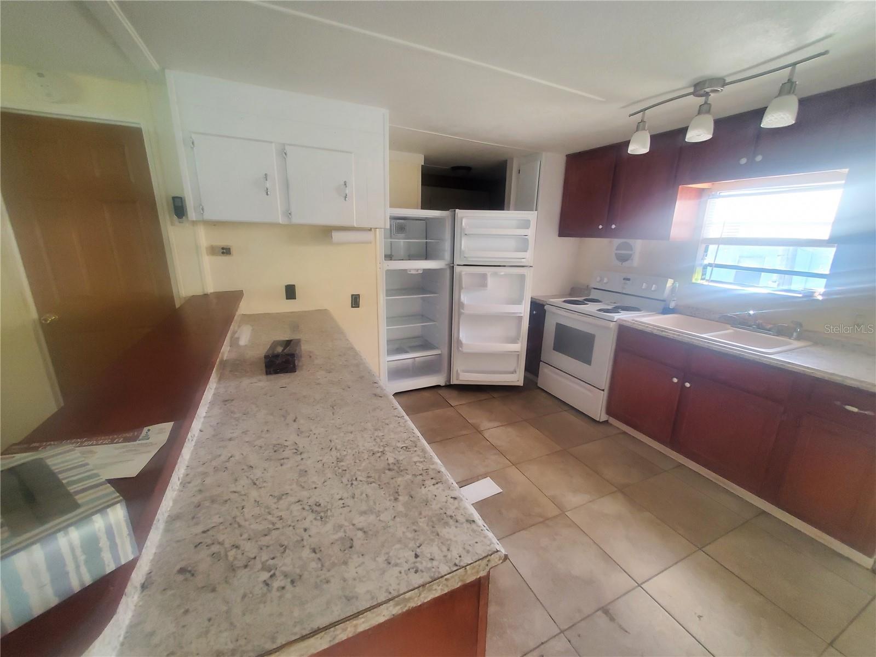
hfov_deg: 106.2
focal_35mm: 13
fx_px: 329
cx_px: 438
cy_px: 328
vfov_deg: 89.9
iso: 200
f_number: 2.2
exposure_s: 1/50
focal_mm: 1.8
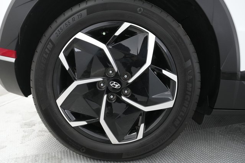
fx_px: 177
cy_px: 82
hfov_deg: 69.4
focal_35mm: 26
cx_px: 122
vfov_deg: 49.5
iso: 3200
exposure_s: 1/60
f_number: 4.5
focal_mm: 26
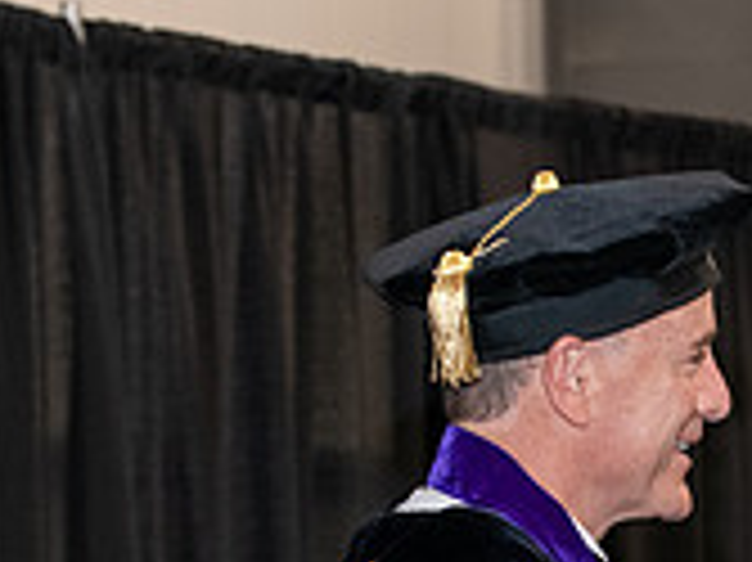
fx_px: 5080
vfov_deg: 6.3
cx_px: 995
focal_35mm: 234
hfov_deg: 8.3
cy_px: 686
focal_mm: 70
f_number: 5
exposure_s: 1/200
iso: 2500
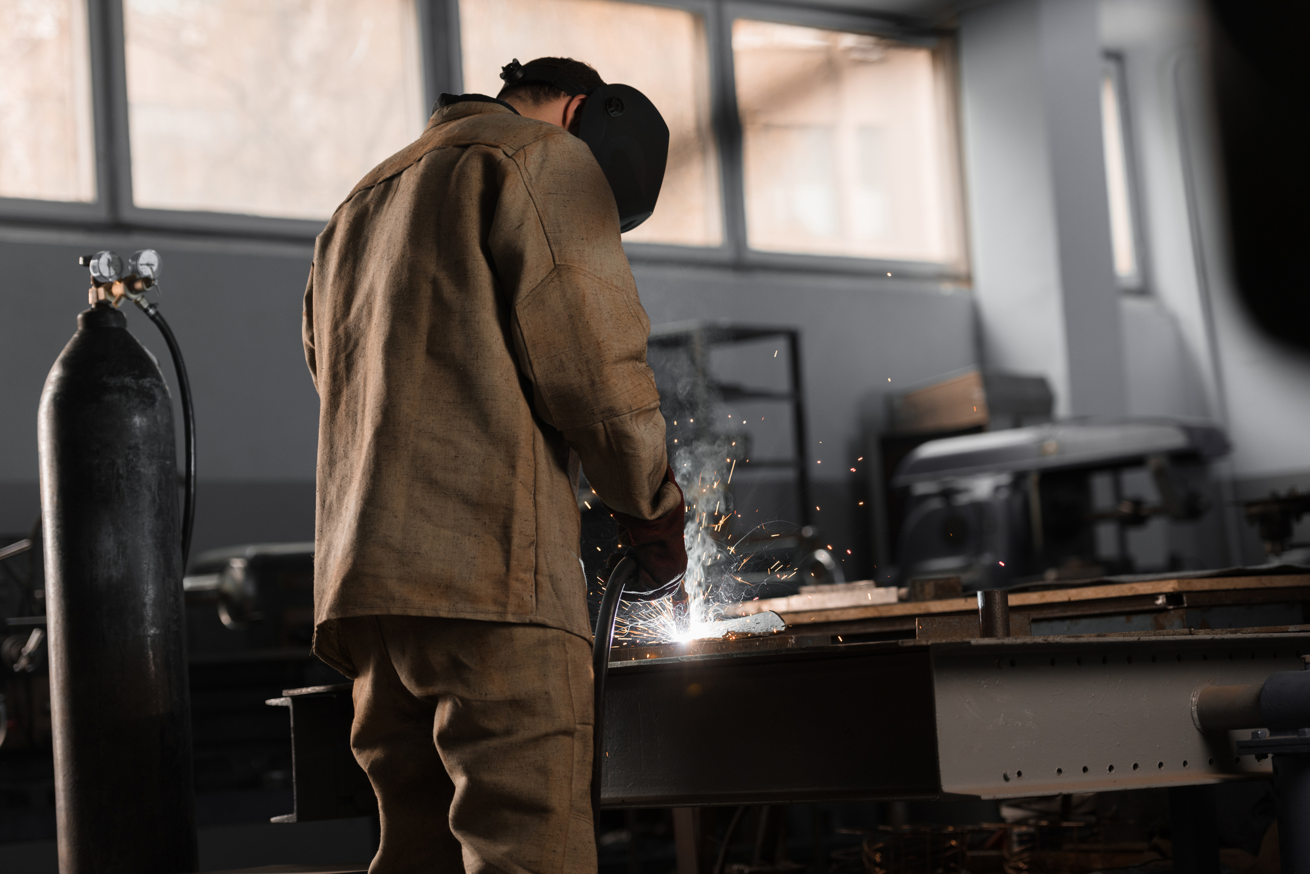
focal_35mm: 92
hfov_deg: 22.1
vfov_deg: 14.9
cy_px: 437
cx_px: 655
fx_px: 3349
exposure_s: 1/200
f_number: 3.2
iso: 200
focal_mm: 92
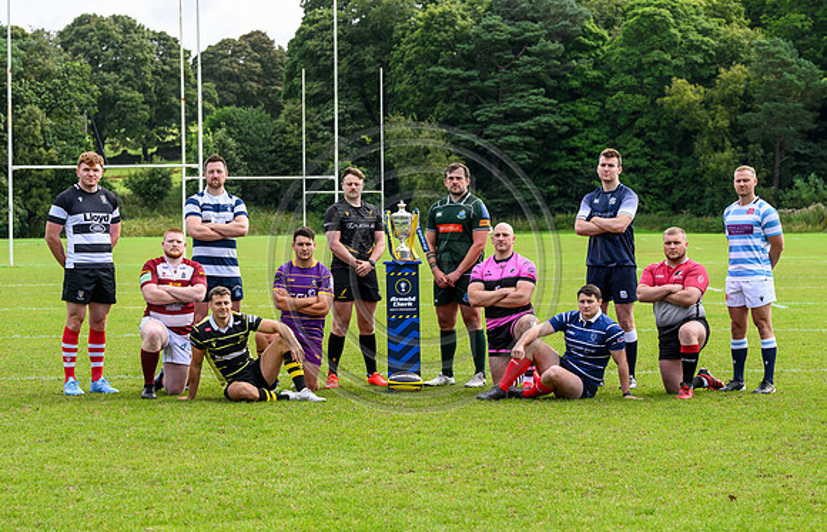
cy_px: 294
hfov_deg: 17.4
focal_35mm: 119
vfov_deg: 11.2
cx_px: 402
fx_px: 2710
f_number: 7.1
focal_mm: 110
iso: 200
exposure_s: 1/250
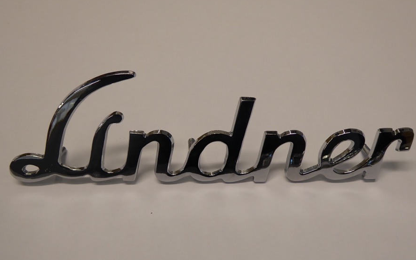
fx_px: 442
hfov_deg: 50.4
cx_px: 212
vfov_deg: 32.7
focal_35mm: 39
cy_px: 142
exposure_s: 1/60
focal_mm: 6.3
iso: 200
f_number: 3.7
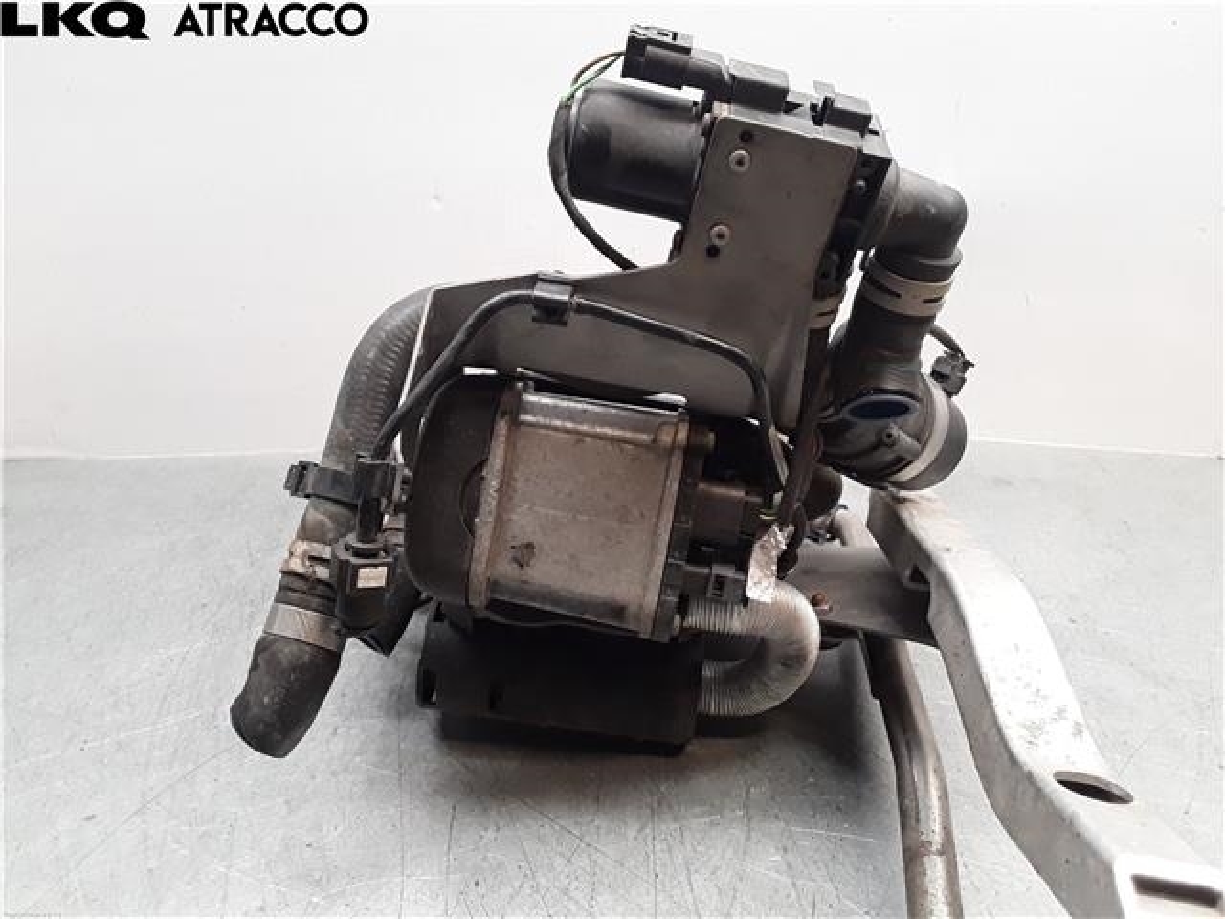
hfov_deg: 63.4
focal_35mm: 28
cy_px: 460
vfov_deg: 49.7
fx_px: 991
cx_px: 612
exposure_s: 1/50
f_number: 1.9
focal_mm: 2.91
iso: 64
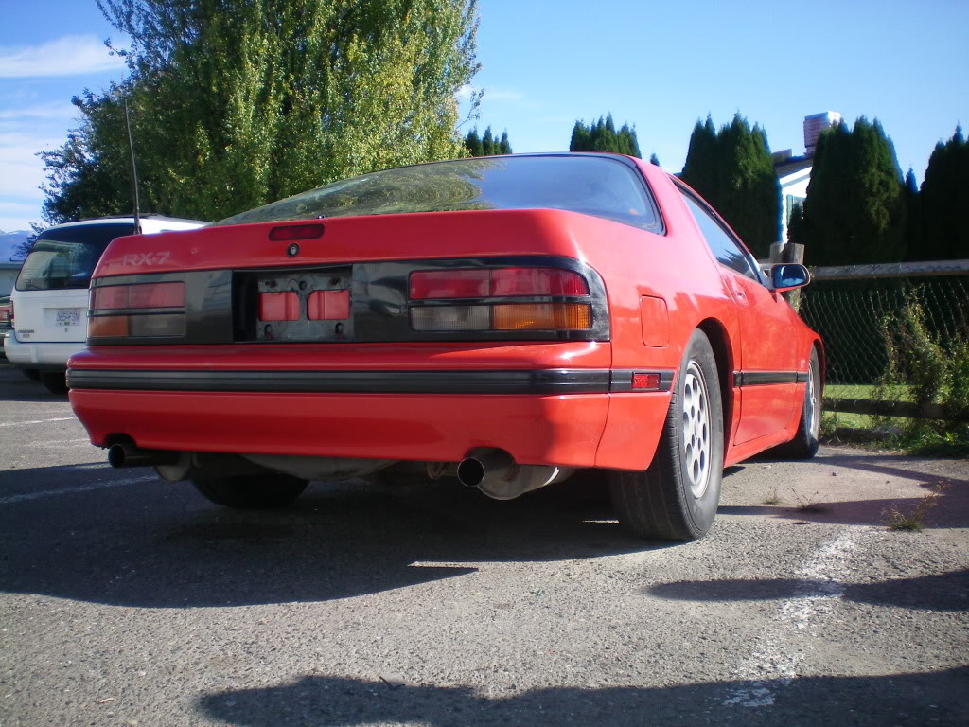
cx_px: 484
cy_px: 364
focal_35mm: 38
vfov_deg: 37.7
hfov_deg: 49.0
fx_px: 1064
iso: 64
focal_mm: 6.3
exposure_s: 1/500
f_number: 3.1
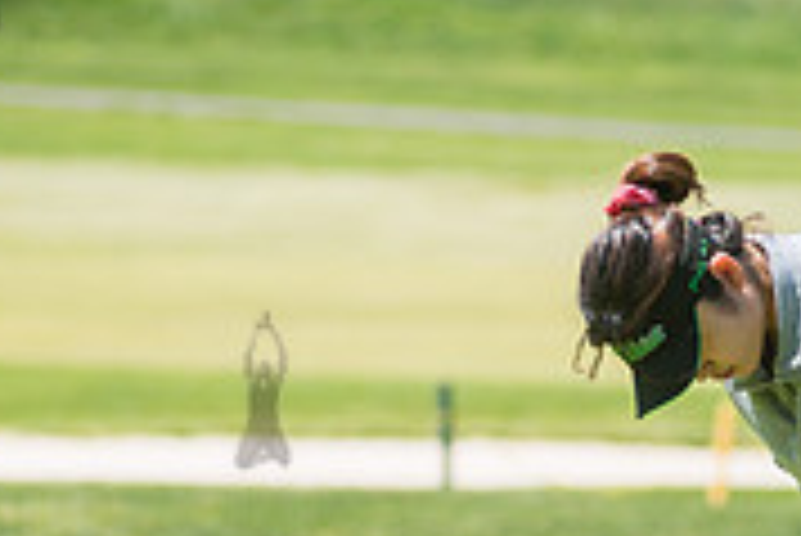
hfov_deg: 4.4
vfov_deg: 2.9
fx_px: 10510
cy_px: 606
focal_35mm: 472
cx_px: 842
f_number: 3.5
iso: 100
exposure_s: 1/800
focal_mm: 145
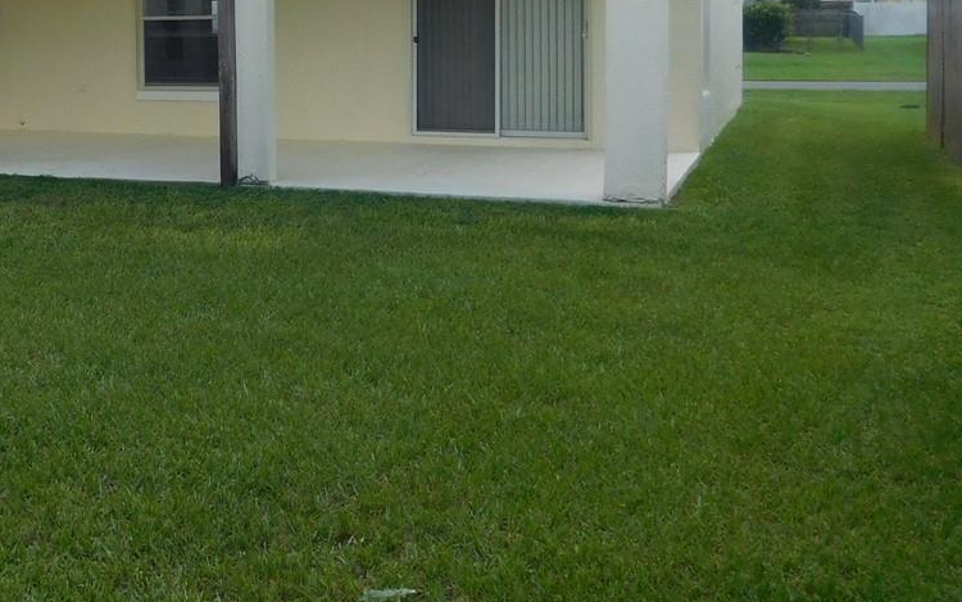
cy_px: 62
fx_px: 1364
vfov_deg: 24.2
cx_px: 145
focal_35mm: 52
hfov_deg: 37.0
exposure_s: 1/1000
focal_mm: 4
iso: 125
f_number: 3
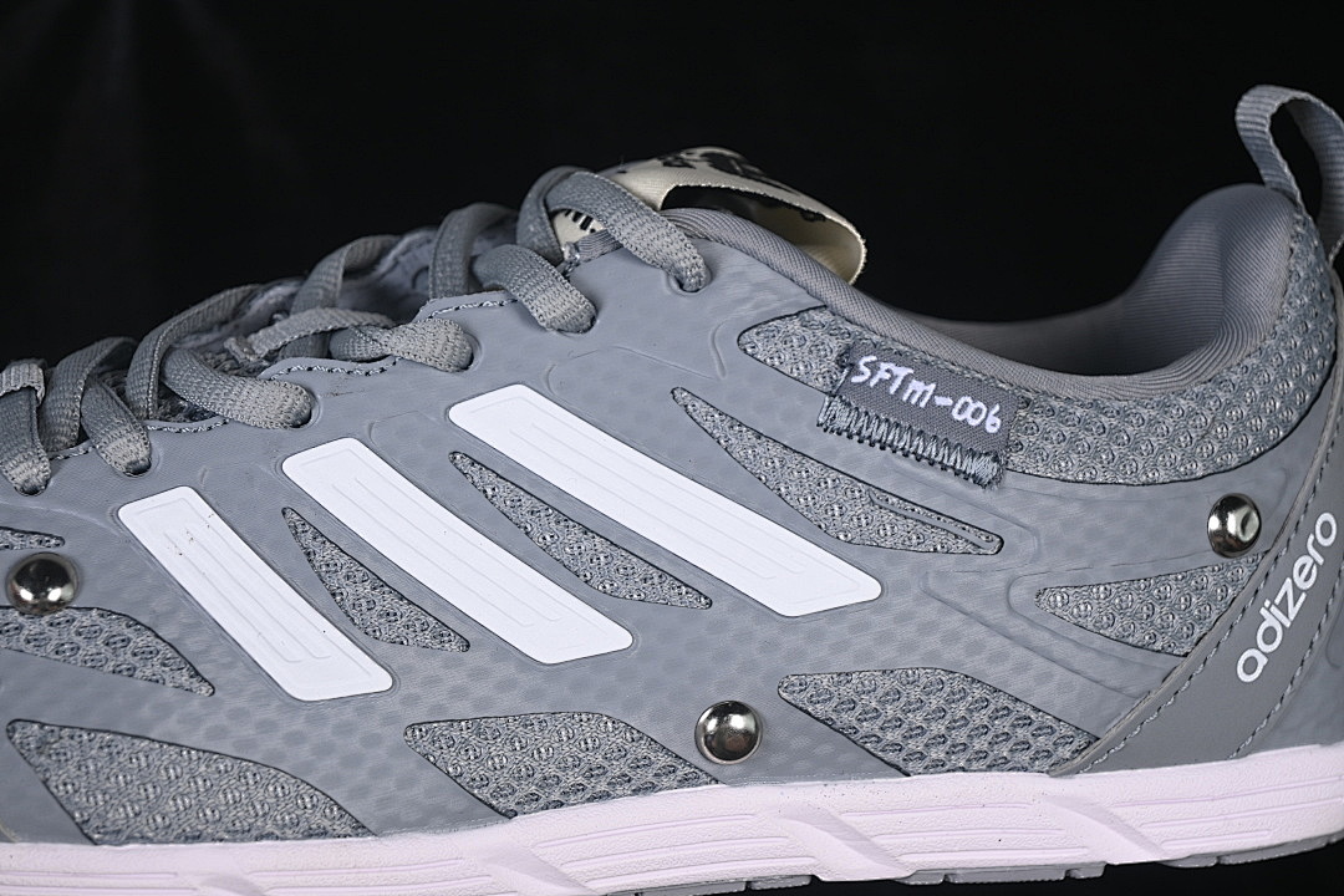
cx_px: 672
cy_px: 448
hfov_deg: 27.0
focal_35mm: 75
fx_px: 2800
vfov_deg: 18.2
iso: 160
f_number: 7.1
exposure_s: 1/80
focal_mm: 50
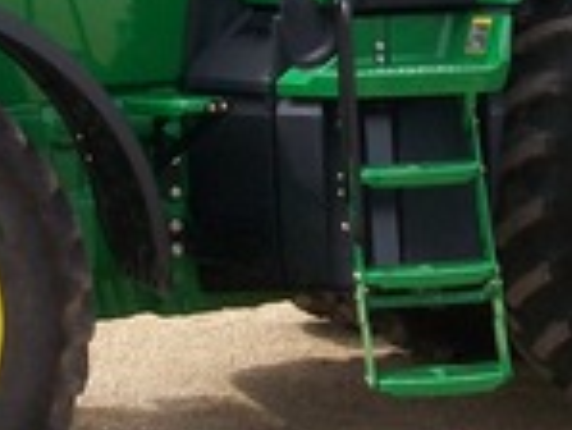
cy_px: -12
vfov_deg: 11.8
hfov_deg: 15.9
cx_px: 280
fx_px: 2051
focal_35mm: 124
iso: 80
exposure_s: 1/200
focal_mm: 5.7
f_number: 5.5
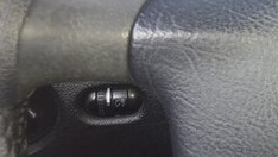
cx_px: 379
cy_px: -72
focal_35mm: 86
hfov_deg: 21.8
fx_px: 634
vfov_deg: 13.4
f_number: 1.9
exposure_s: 1/50
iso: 40
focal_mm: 3.7
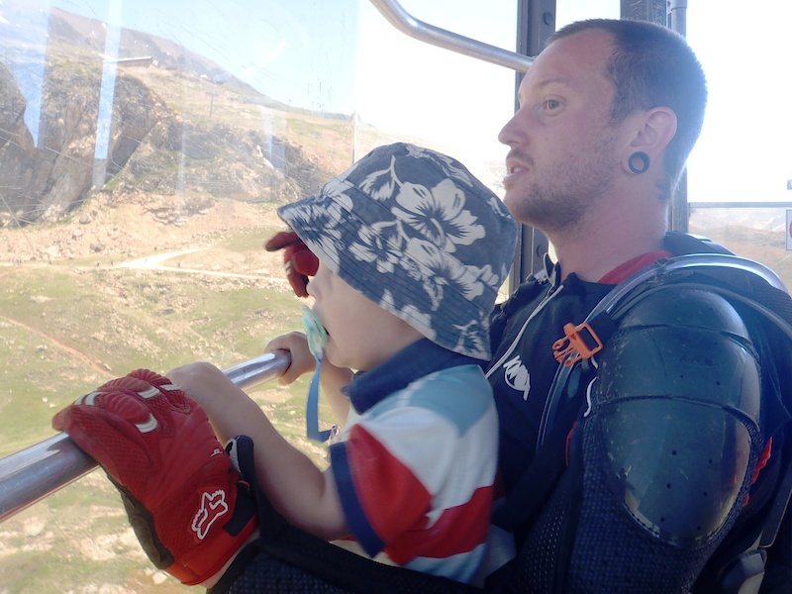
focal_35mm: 28
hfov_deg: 63.4
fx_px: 641
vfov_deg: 49.7
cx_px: 396
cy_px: 297
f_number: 3.5
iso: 64
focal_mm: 5
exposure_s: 1/30
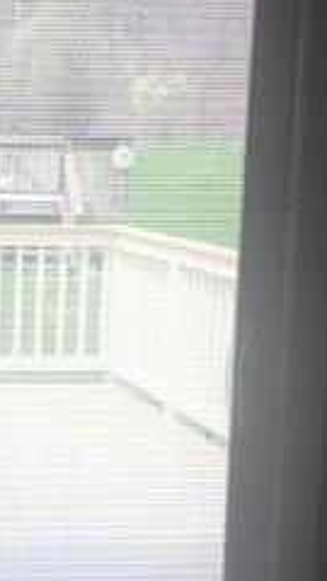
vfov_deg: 21.1
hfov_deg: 11.5
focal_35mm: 101
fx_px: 1557
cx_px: -162
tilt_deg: -8.3
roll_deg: -1.9
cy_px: 387
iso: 25
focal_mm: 4.15
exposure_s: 1/398
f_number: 2.2
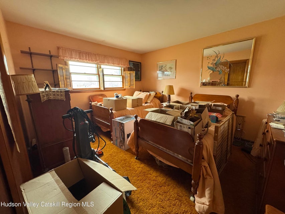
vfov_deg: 85.7
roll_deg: +0.4
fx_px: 115
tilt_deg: -11.4
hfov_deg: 102.1
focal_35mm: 14
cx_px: 142
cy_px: 107
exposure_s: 1/85
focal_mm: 2.22
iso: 320
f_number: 2.2
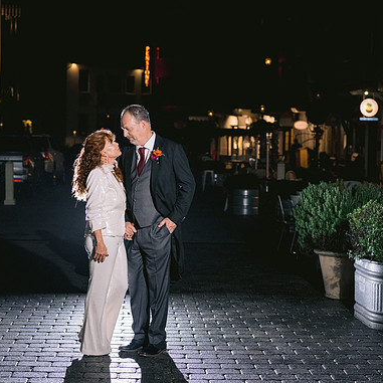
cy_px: 174
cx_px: 146
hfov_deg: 23.3
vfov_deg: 23.4
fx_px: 926
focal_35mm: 74
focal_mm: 50
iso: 1250
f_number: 2.8
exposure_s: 1/160
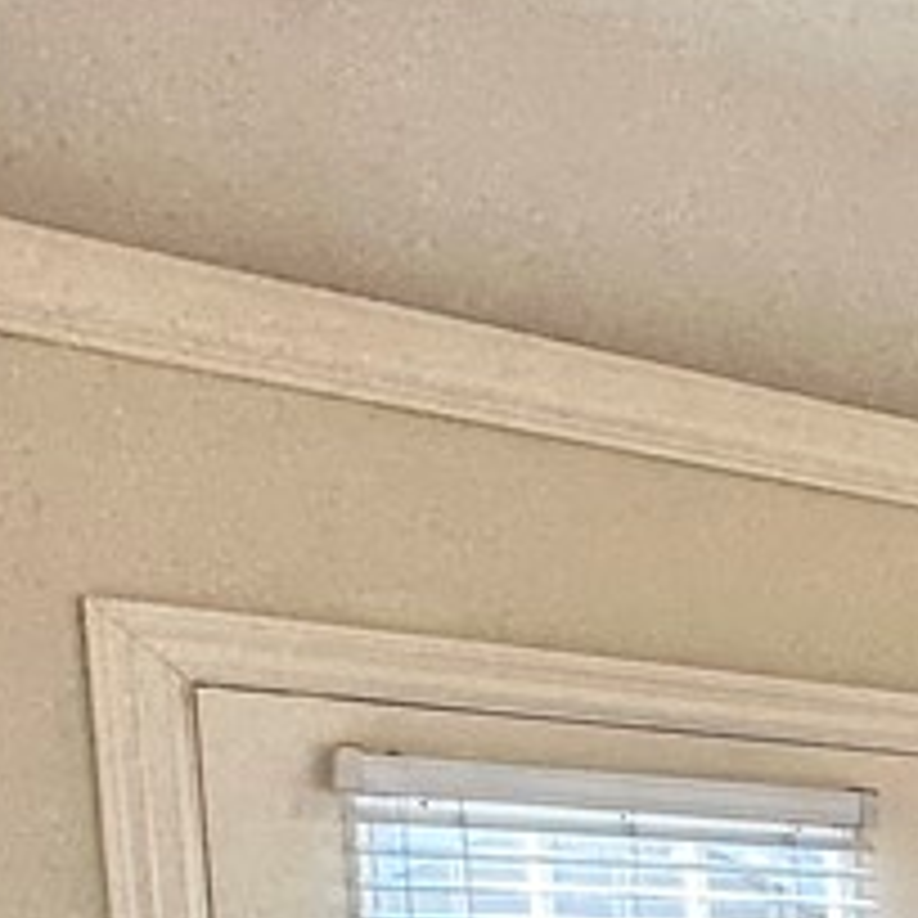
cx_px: 1953
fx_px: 1860
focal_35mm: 62
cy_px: 1170
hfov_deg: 17.3
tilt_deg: -5.6
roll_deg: -0.4
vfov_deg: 24.5
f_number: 2.2
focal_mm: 2.22
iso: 125
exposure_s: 1/120
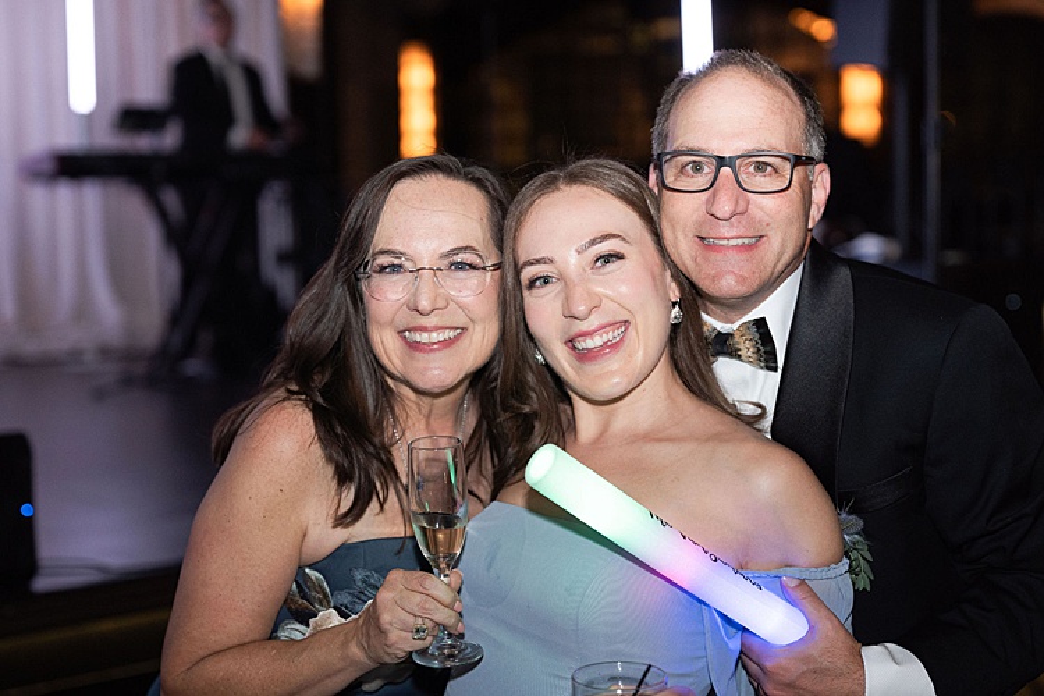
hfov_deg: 32.2
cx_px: 522
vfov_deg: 21.8
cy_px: 348
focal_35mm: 62
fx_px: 1806
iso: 1250
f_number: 2.5
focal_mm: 59
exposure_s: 1/250
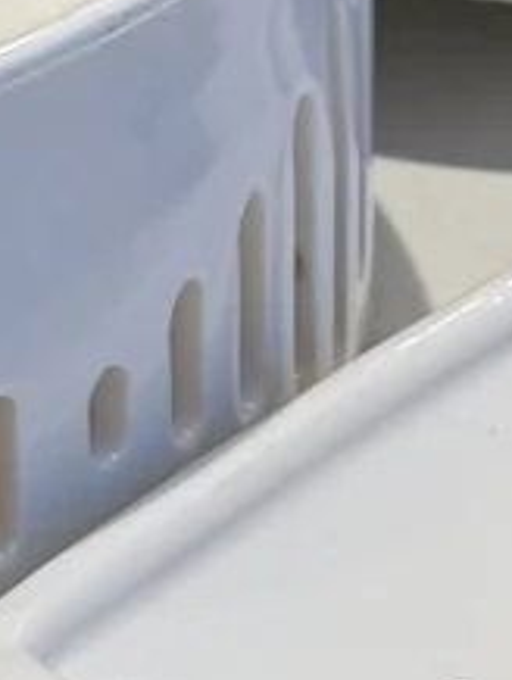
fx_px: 6239
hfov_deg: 4.6
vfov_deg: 6.2
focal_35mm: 317
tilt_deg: -29.9
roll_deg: +0.6
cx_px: 924
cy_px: 399
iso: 50
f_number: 1.78
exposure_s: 1/121
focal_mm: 6.76
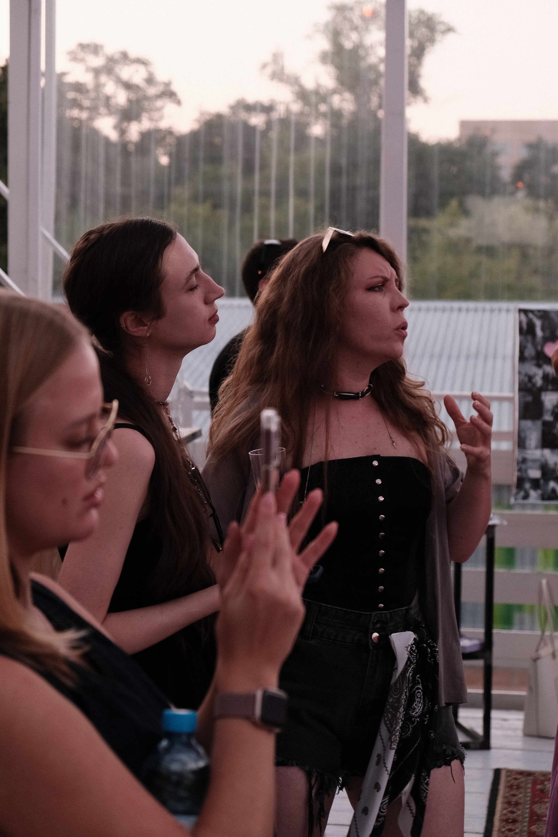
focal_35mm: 73
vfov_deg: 27.7
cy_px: 418
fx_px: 1697
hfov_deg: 18.7
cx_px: 279
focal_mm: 48.4
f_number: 4
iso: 1600
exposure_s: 1/160
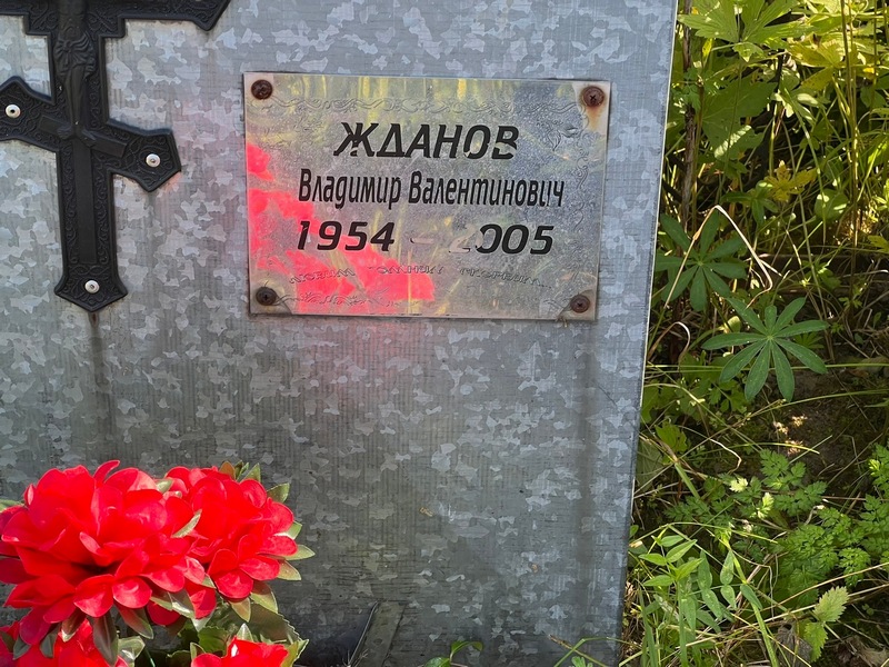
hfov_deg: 25.3
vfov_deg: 19.1
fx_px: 1977
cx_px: 444
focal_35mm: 77
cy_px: 334
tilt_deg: -45.9
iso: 32
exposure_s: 1/99
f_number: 2.8
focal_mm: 9
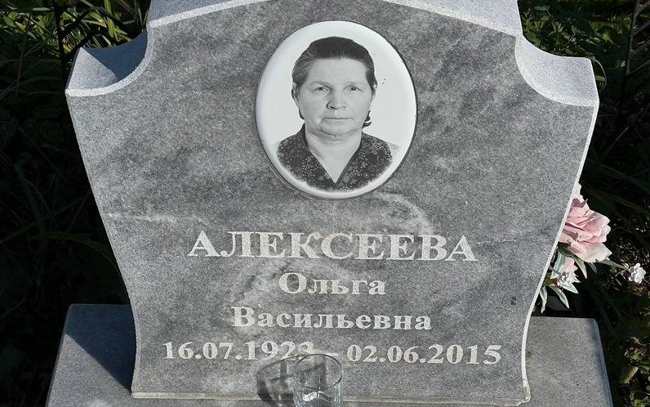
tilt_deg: -37.6
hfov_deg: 25.2
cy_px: 195
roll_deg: -2.5
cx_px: 325
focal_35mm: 82
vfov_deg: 15.9
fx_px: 1453
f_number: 2.8
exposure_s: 1/1876
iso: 32
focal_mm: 9
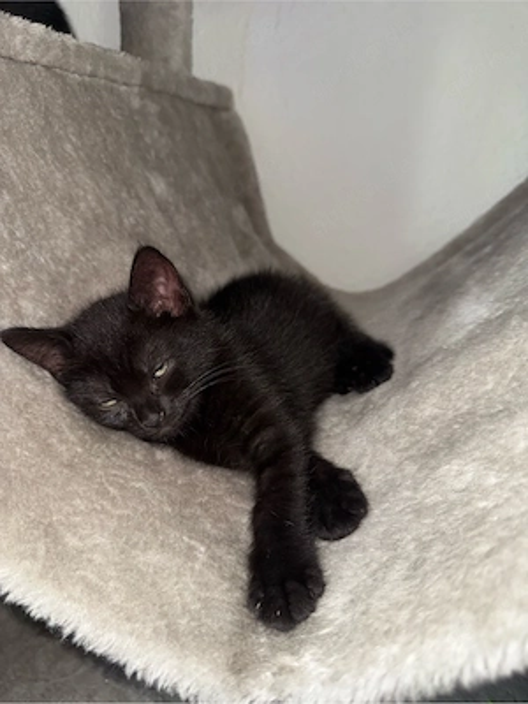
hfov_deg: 56.8
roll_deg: -4.6
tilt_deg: -21.3
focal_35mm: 24
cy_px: 352
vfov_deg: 71.6
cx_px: 264
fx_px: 488
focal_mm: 6.76
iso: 64
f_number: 1.78
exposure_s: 1/10
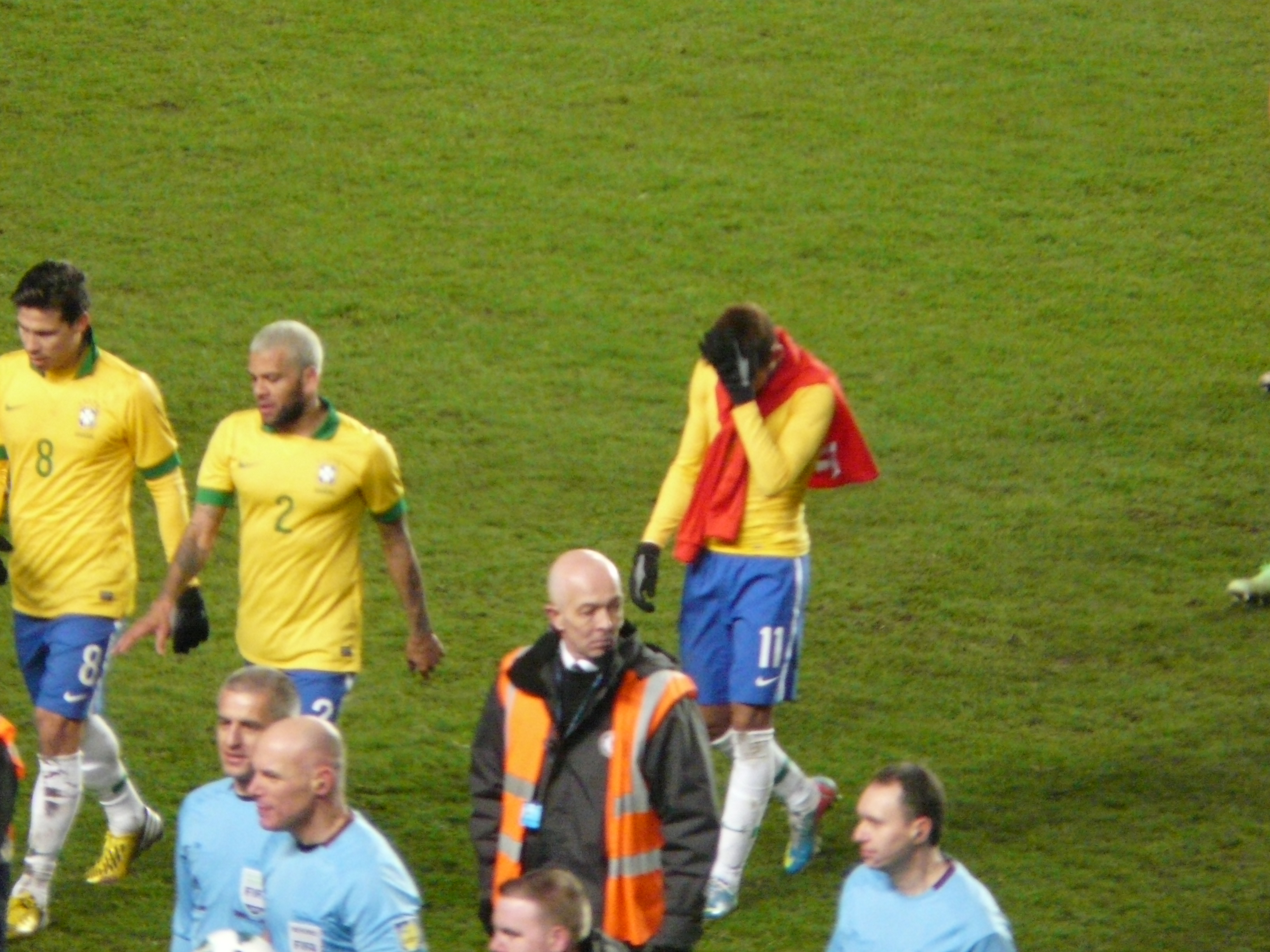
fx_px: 18491
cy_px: 476
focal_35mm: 504
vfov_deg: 3.0
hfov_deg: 3.9
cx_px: 635
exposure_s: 1/100
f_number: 4.2
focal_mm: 82.8
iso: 800
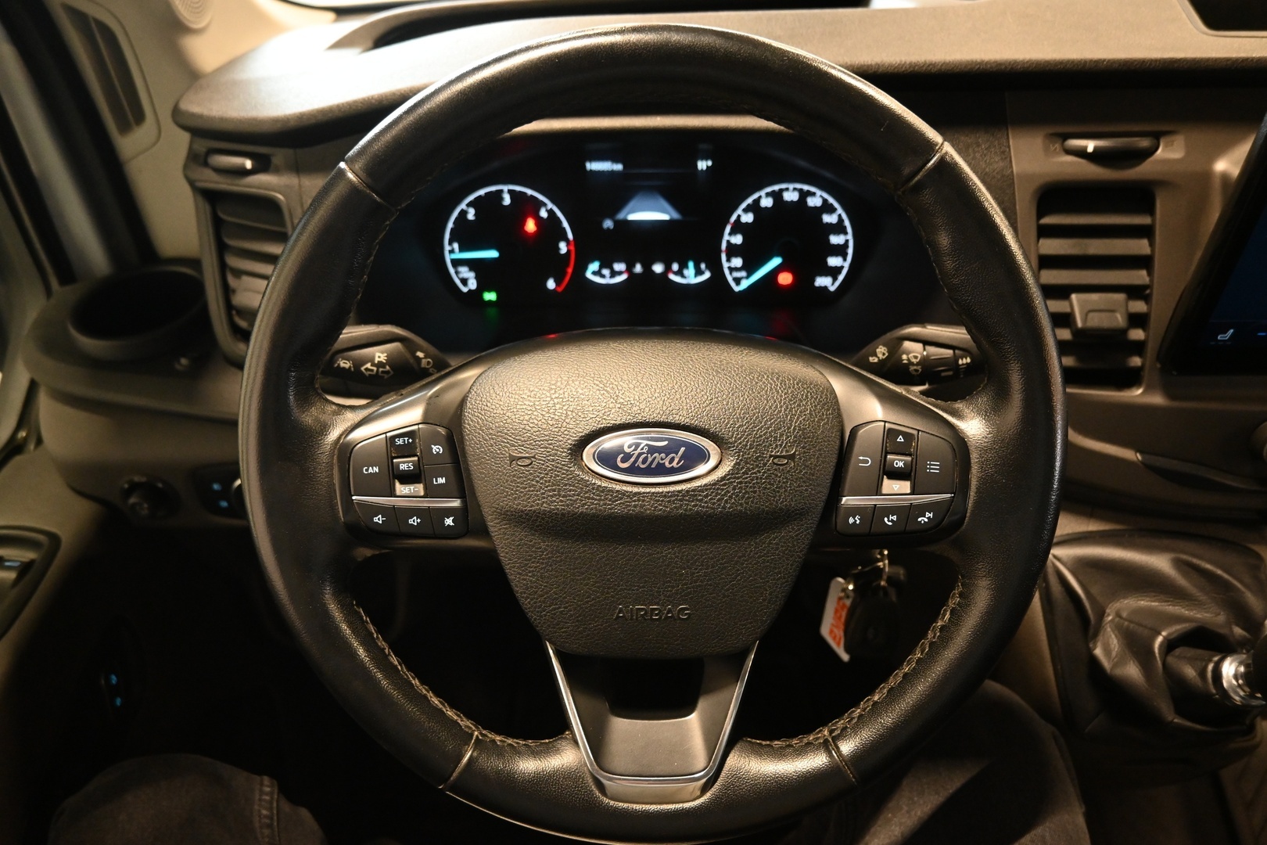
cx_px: 634
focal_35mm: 24
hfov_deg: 73.7
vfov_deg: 53.1
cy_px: 422
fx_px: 845
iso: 2200
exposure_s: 1/25
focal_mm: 16
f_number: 3.5
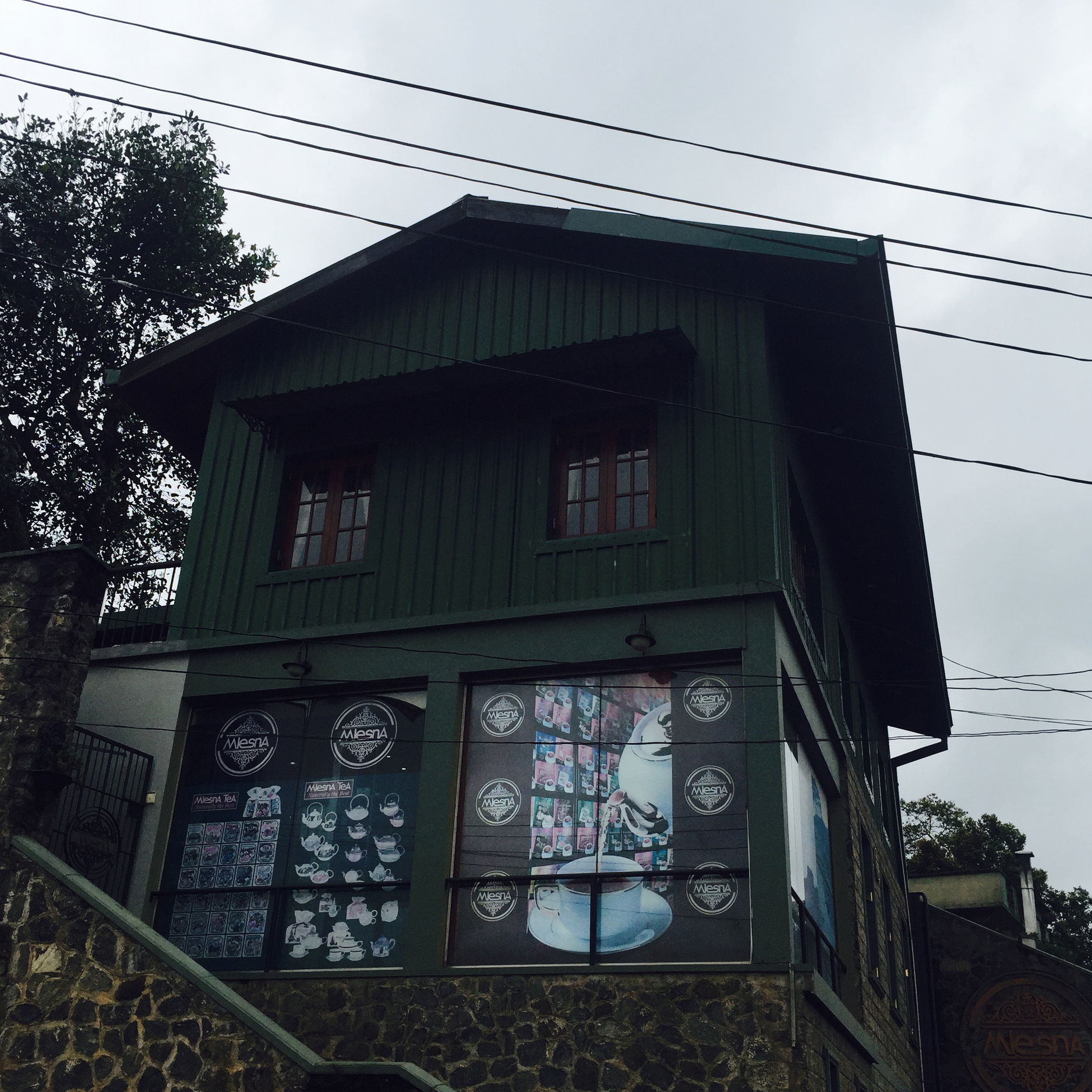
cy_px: 566
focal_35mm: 35
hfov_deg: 47.2
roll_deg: -2.5
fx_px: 1249
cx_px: 555
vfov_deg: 47.2
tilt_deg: +26.8
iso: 32
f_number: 2.2
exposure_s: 1/3049
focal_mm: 4.15
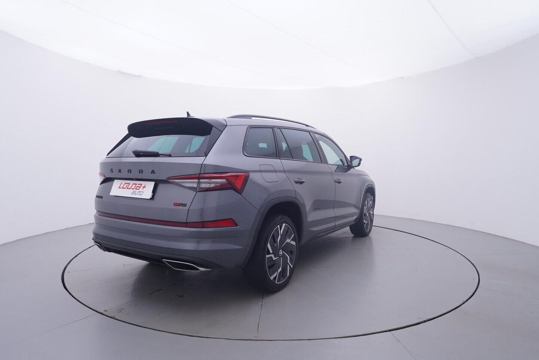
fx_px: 337
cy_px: 180
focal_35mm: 22
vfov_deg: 56.2
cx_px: 270
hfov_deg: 77.3
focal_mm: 15
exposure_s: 1/80
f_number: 5
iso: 200
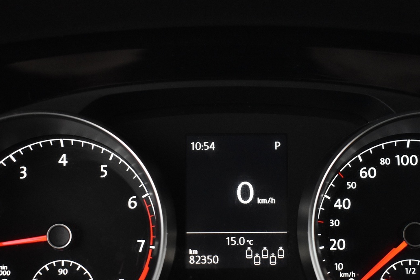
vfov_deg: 23.0
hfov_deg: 34.0
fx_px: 686
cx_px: 236
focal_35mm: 59
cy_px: 191
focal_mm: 25
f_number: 4
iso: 3200
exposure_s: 1/40
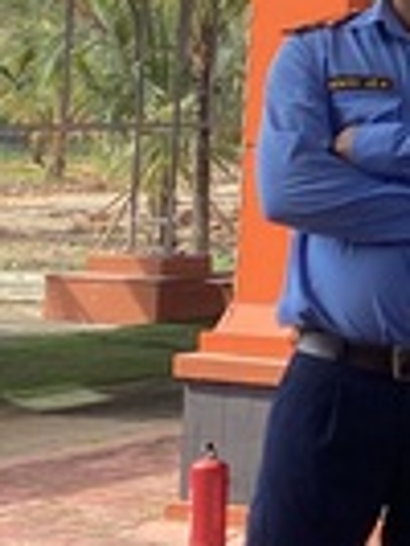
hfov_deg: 8.2
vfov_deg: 11.9
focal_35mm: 162
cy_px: -96
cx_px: 1115
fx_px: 2554
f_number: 1.8
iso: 32
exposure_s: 1/799
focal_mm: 4.25
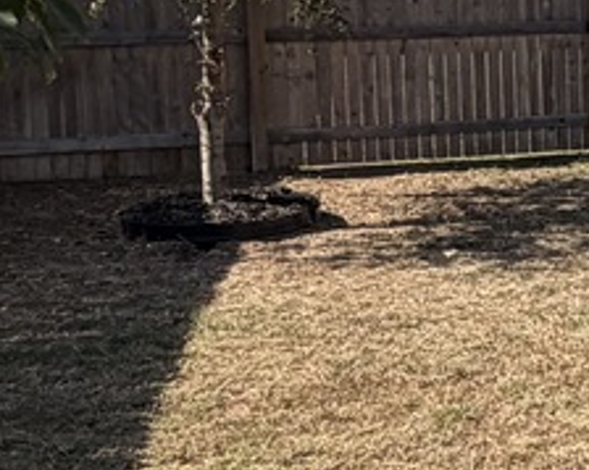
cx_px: 1065
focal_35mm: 88
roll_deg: -0.8
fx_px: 1533
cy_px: 144
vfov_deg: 17.4
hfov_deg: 17.5
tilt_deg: -4.3
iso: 32
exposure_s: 1/770
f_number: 2.2
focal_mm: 2.22
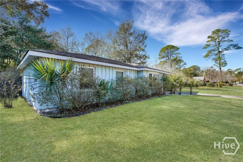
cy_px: 81
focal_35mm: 16
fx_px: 108
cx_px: 122
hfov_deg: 96.8
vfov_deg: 73.7
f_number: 9
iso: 320
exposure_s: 1/160
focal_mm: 16
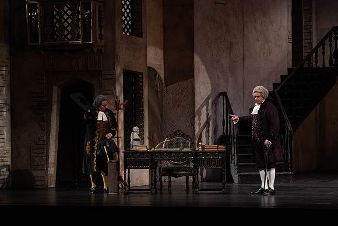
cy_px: 113
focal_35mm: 120
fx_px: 1127
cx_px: 169
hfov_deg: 17.1
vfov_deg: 11.4
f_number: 8
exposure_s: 1/250
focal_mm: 120
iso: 3200
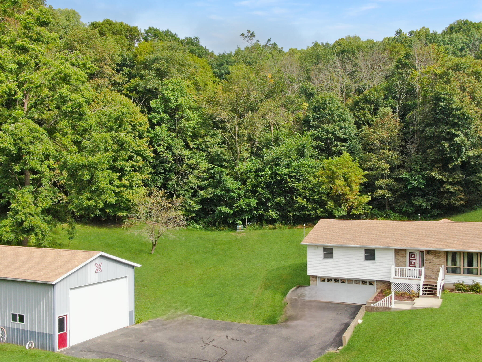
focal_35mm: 35
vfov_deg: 40.6
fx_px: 487
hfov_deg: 52.6
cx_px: 251
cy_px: 204
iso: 100
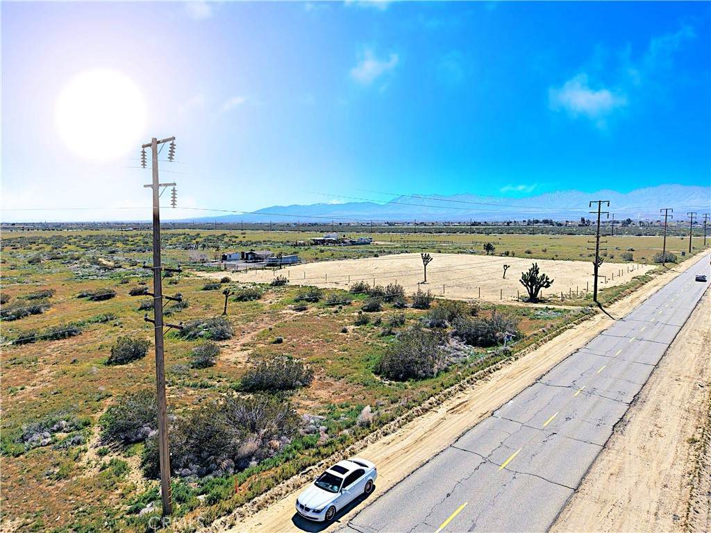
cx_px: 356
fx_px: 493
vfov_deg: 56.8
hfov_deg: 71.6
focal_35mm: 24
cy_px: 266
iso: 140
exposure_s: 1/6400
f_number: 1.8
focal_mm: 8.67
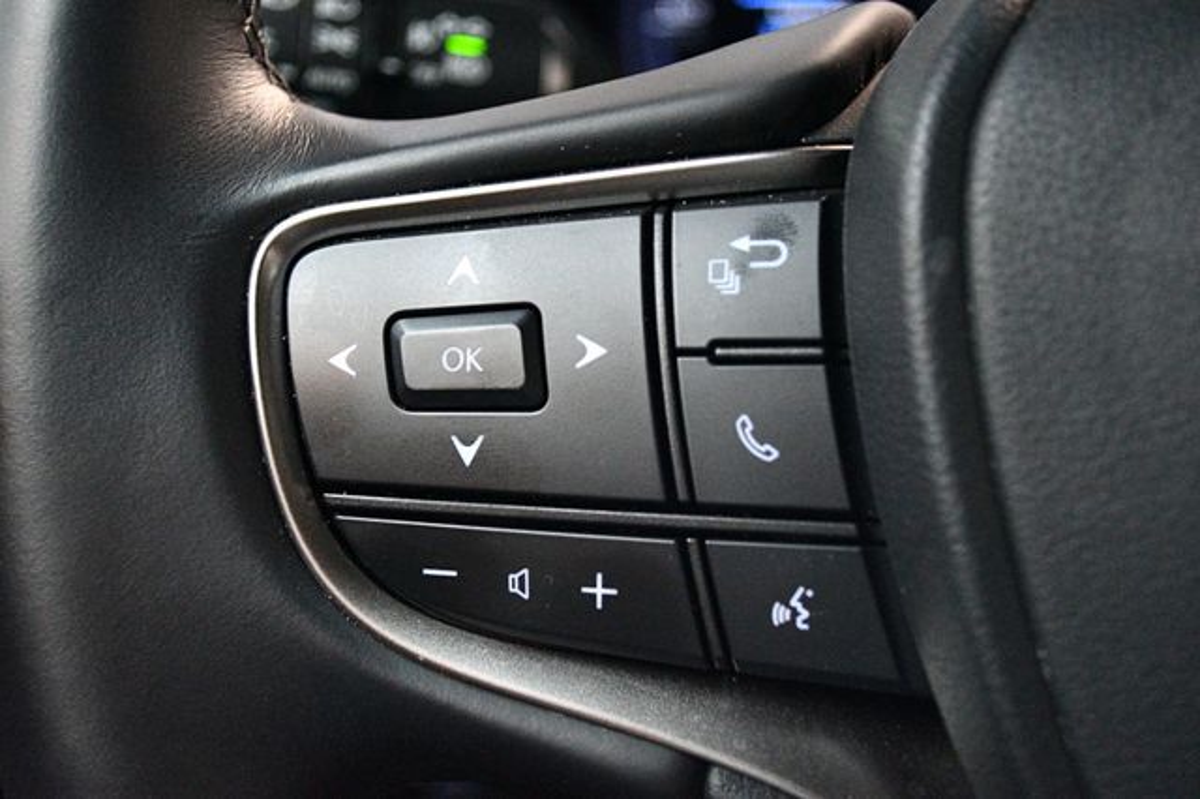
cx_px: 600
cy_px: 400
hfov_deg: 38.2
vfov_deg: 26.0
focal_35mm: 52
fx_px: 1732
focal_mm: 35
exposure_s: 1/60
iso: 9000
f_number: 5
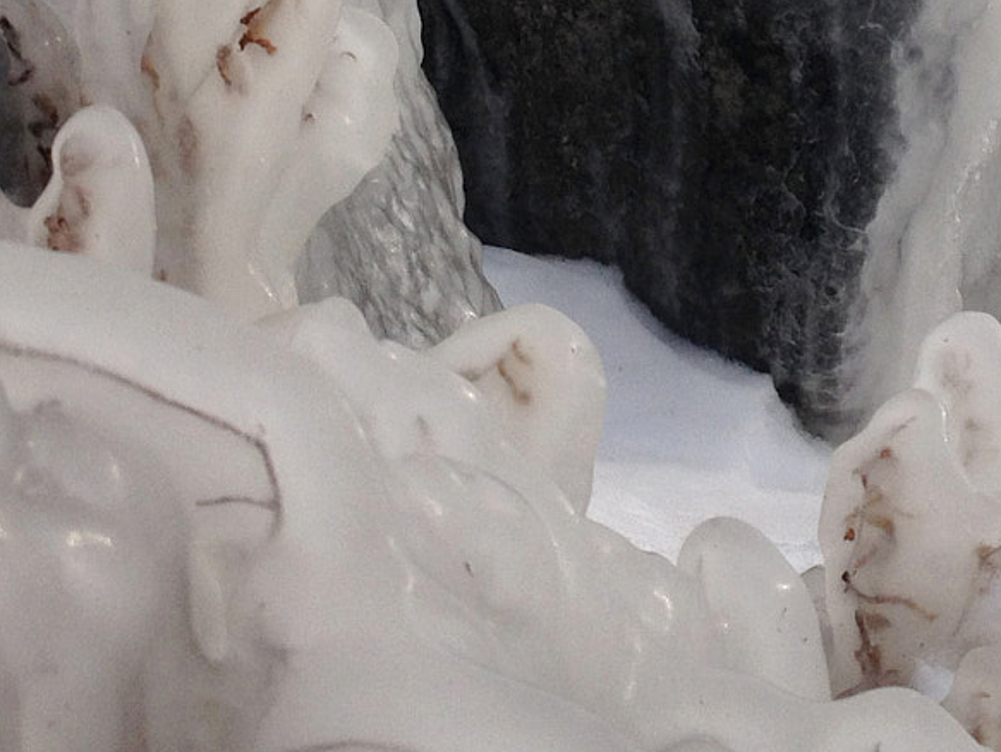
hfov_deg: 20.4
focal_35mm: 96
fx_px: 2778
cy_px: -106
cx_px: 611
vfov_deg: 15.0
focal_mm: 4.28
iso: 50
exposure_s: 1/2632
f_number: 2.4
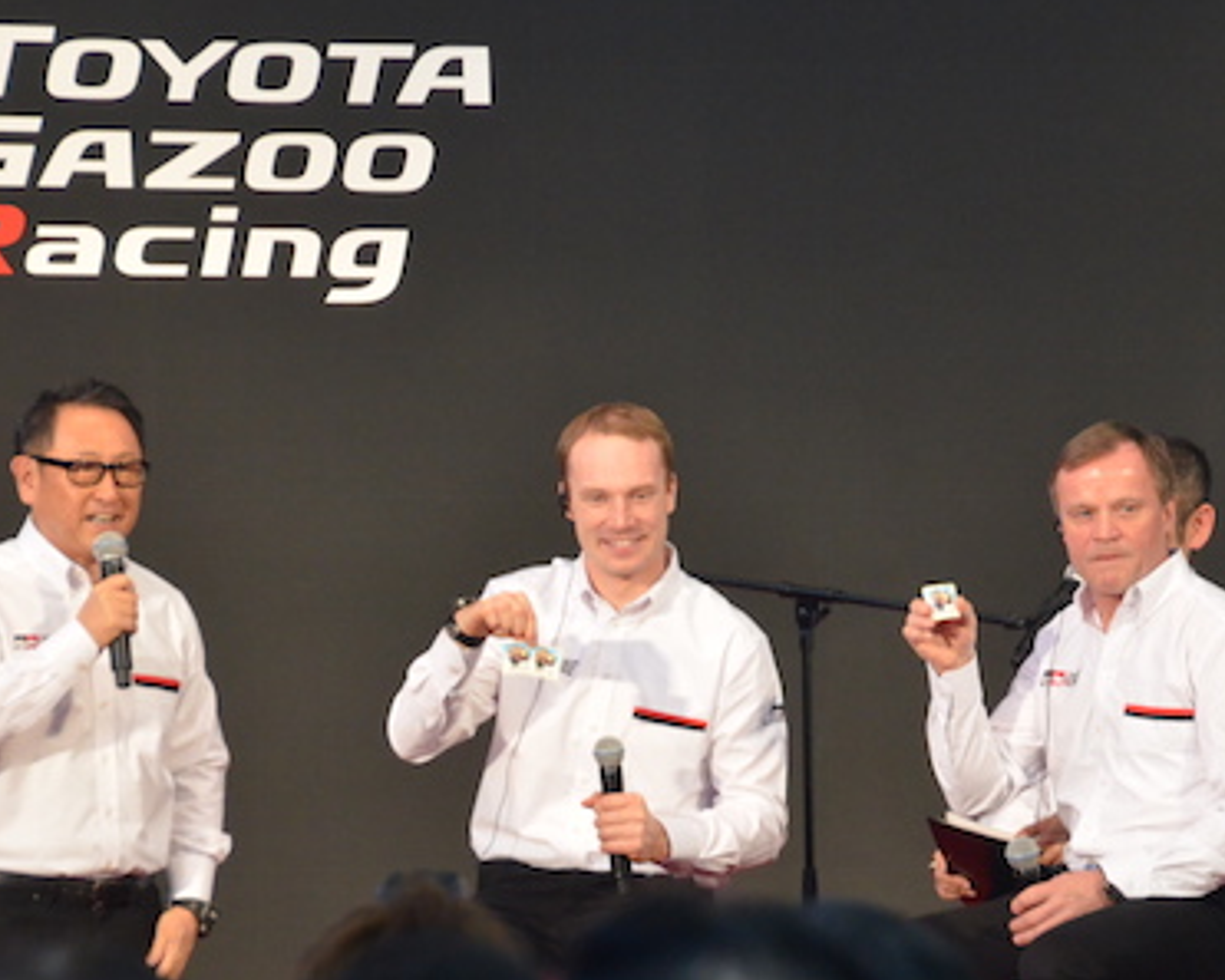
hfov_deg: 10.3
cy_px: 488
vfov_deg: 8.2
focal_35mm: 188
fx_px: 6818
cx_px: 617
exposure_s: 1/250
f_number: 6
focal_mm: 110
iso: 2500
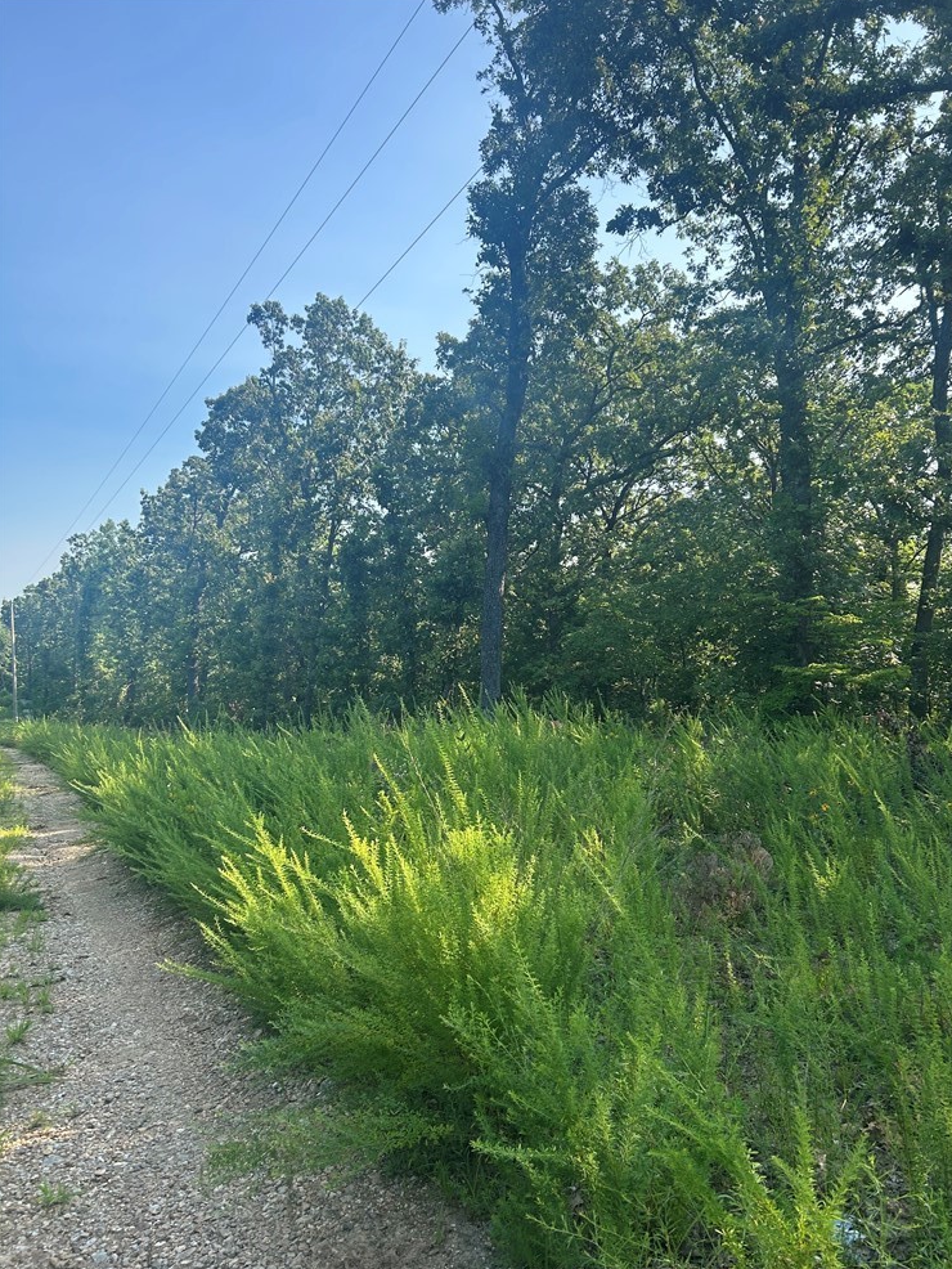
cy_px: 654
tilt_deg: -1.5
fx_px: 990
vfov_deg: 65.3
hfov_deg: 51.4
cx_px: 490
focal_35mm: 27
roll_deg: +0.8
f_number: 1.5
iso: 50
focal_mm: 5.7
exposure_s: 1/1183
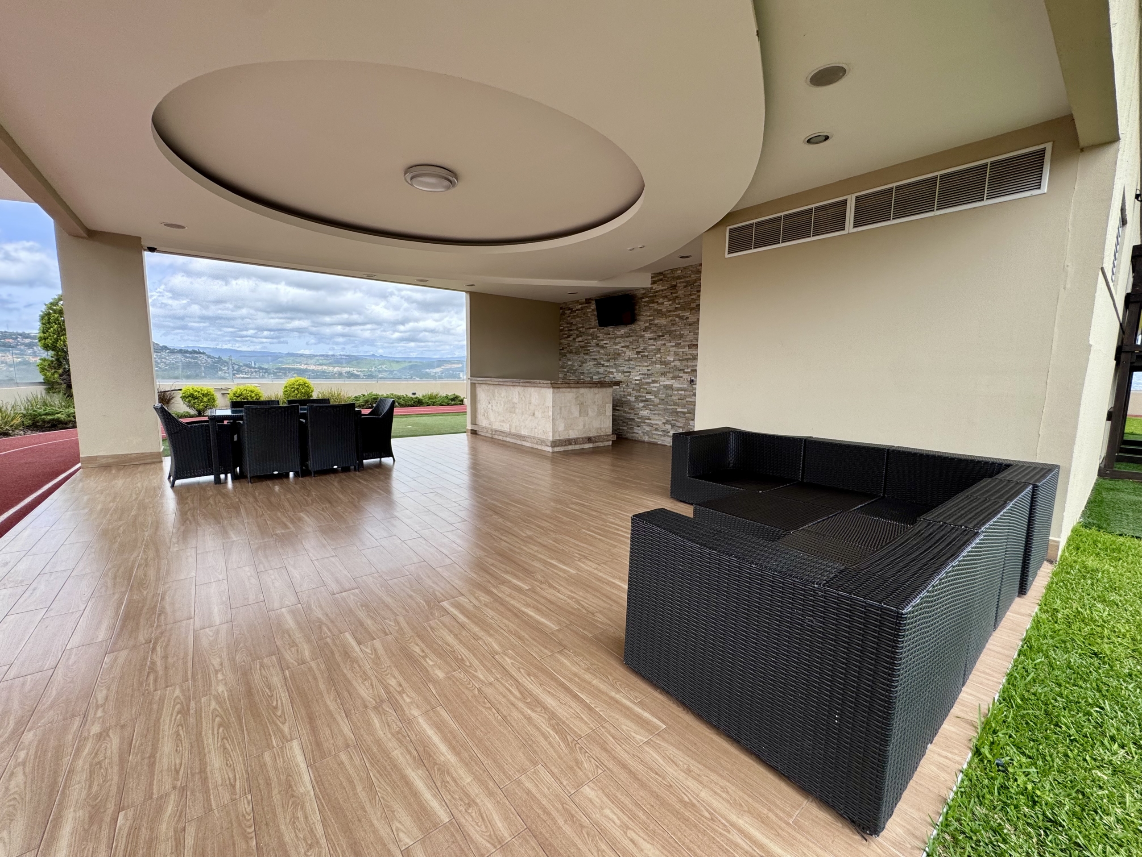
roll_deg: -0.9
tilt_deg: -8.0
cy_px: 428
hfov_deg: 102.1
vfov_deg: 85.7
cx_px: 571
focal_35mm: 14
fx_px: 462
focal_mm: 2.22
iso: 40
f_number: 2.2
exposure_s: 1/501
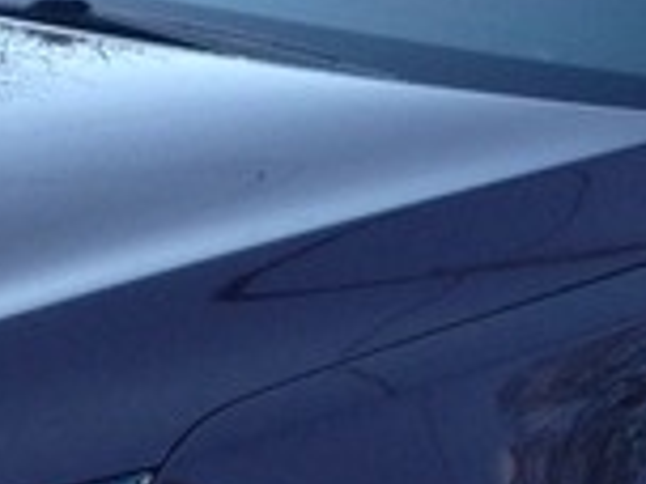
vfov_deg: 6.6
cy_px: 611
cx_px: 442
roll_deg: -4.7
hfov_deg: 8.9
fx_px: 4162
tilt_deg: -16.0
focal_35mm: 223
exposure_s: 1/120
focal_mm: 4.12
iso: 50
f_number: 2.4
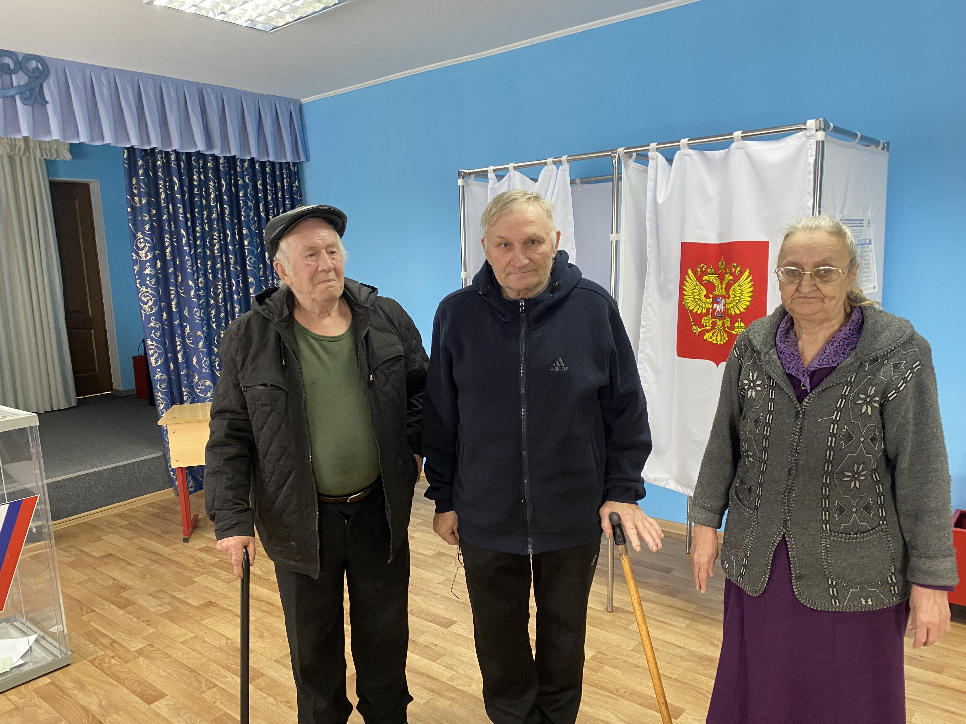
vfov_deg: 53.1
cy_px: 362
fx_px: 726
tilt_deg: -10.3
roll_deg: +4.0
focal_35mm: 26
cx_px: 483
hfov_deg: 67.3
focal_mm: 4.25
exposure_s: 1/60
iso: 160
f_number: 1.8
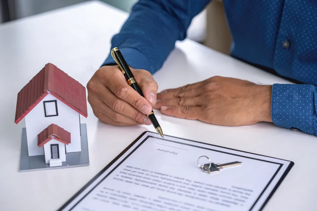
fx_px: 749
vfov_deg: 16.1
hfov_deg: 23.9
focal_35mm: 85
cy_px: 106
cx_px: 158
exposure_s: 1/125
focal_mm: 85
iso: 125
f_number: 3.2
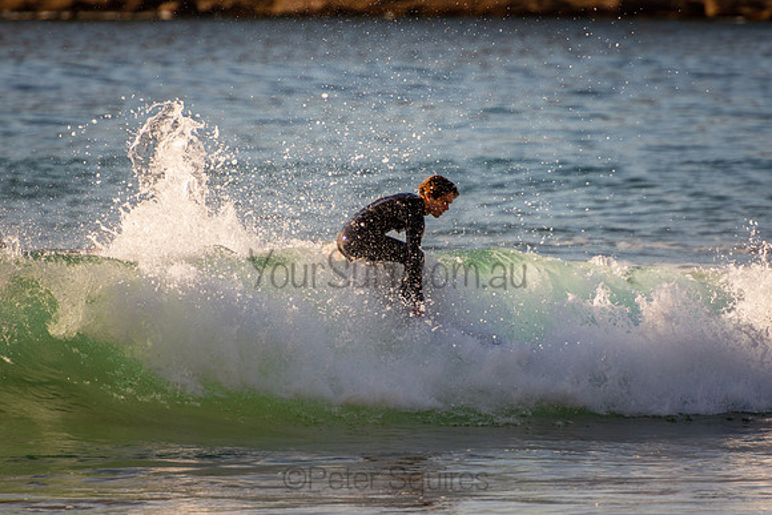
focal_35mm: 600
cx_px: 386
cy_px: 258
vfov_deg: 2.3
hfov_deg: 3.4
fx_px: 12869
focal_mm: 400
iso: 360
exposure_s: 1/1250
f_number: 5.6
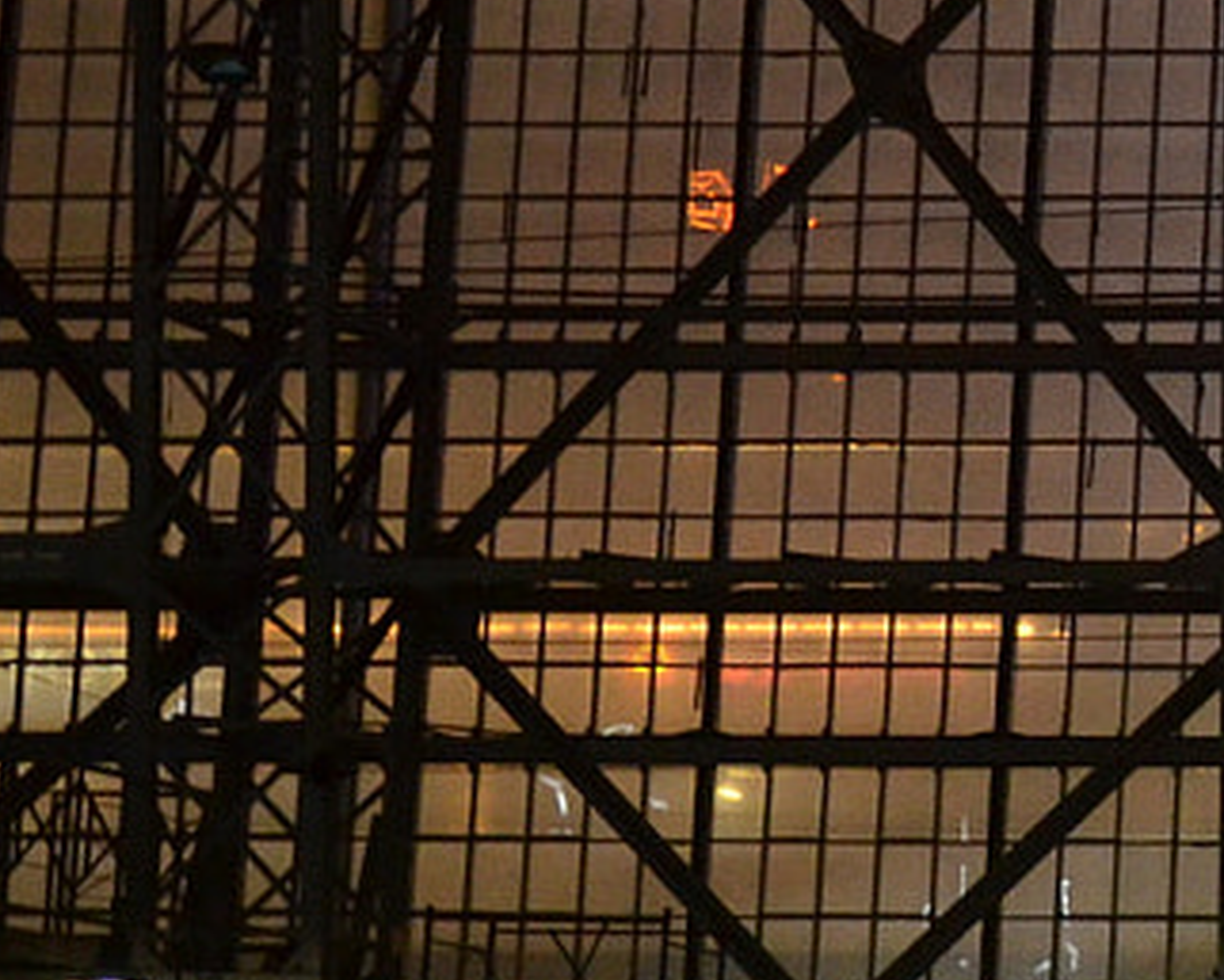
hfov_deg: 10.7
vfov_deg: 10.0
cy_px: 555
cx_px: 2944
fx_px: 5580
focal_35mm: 154
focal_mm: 22
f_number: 3.8
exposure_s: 1/30
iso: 1800
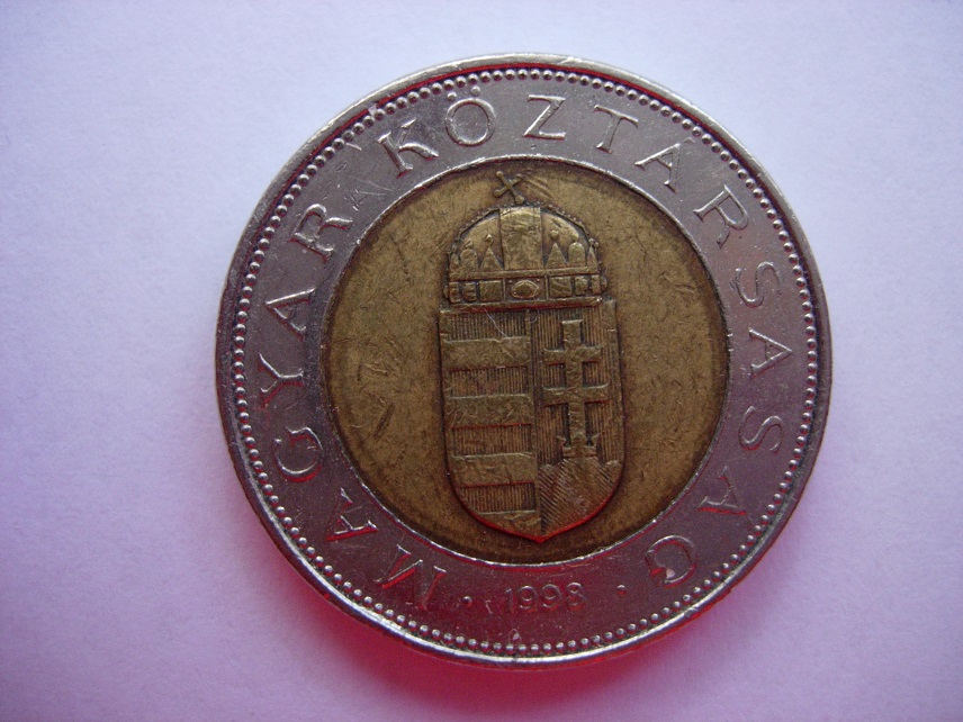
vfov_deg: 37.7
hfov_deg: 49.0
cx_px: 482
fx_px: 1057
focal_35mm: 38
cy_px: 361
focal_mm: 7.8
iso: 178
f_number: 2.8
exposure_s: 1/32
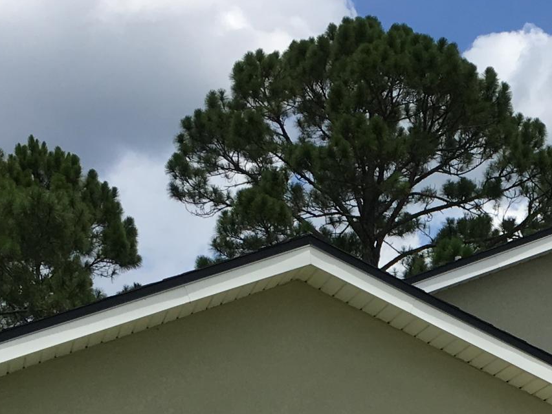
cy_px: 640
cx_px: 580
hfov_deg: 18.6
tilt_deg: +3.4
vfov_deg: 13.6
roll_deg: -0.3
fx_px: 1627
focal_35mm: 102
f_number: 2.2
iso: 25
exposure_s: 1/1748
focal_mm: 4.15
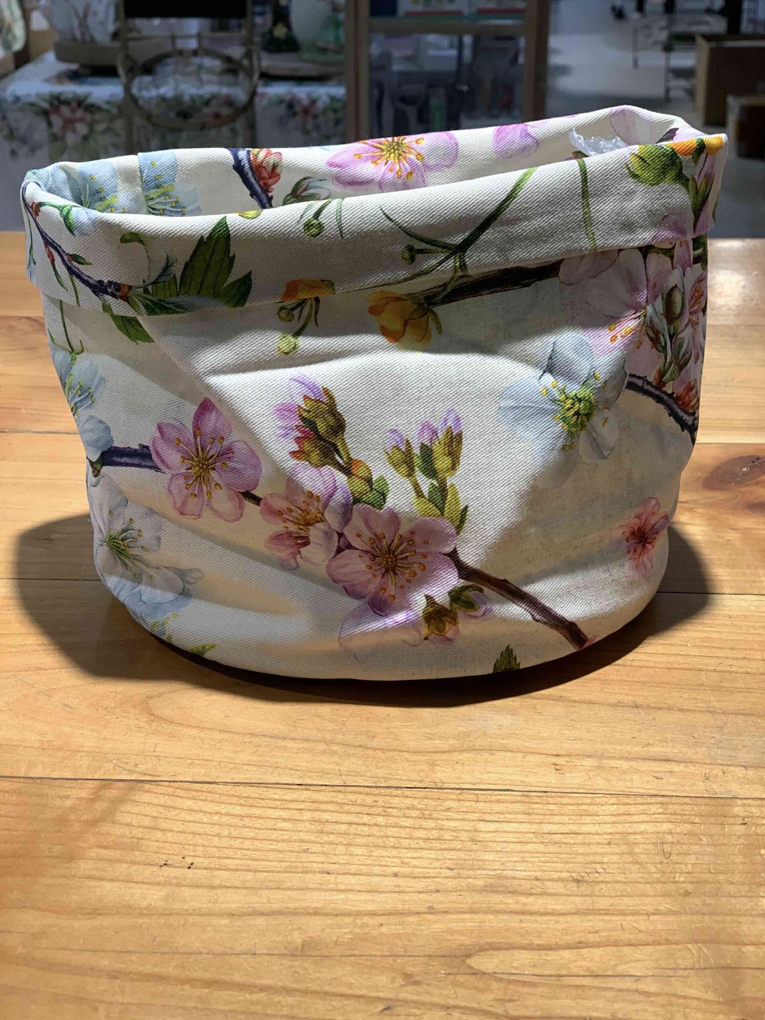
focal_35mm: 52
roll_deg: +0.1
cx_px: 382
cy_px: 510
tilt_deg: -24.5
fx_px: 1532
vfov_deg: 36.8
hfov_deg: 28.0
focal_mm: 6
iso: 64
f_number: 2.4
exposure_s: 1/50
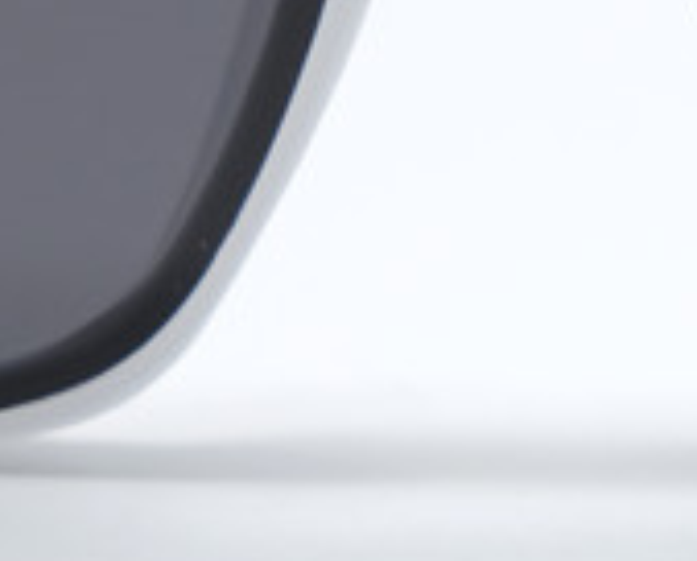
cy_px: -214
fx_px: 7898
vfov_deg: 4.1
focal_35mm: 382
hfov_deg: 5.0
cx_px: 598
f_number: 4
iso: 160
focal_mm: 46.3
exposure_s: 1/160
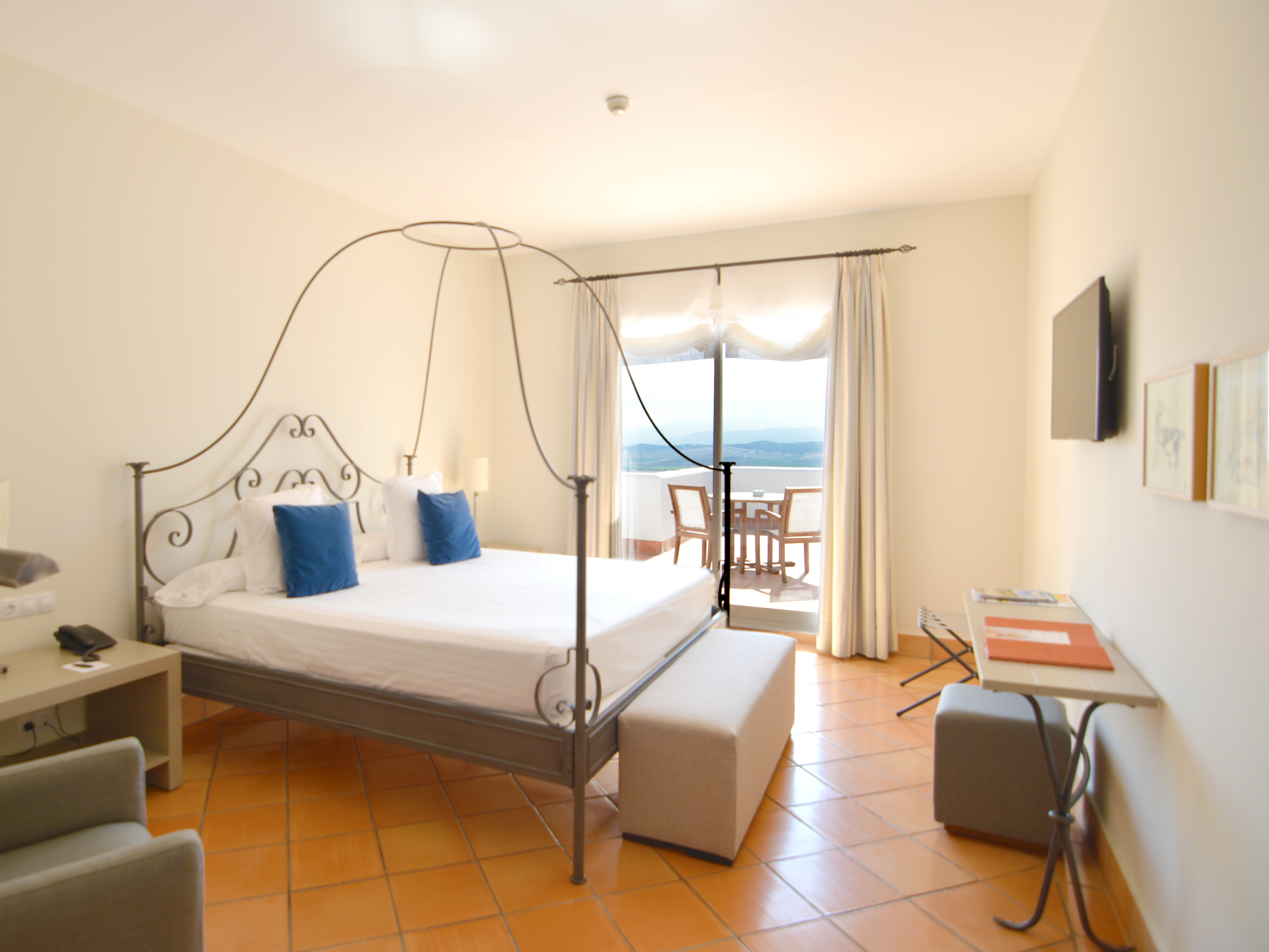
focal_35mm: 20
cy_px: 457
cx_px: 522
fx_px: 718
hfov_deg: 82.1
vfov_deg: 67.0
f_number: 3.2
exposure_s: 1/2000
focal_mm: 11
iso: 280
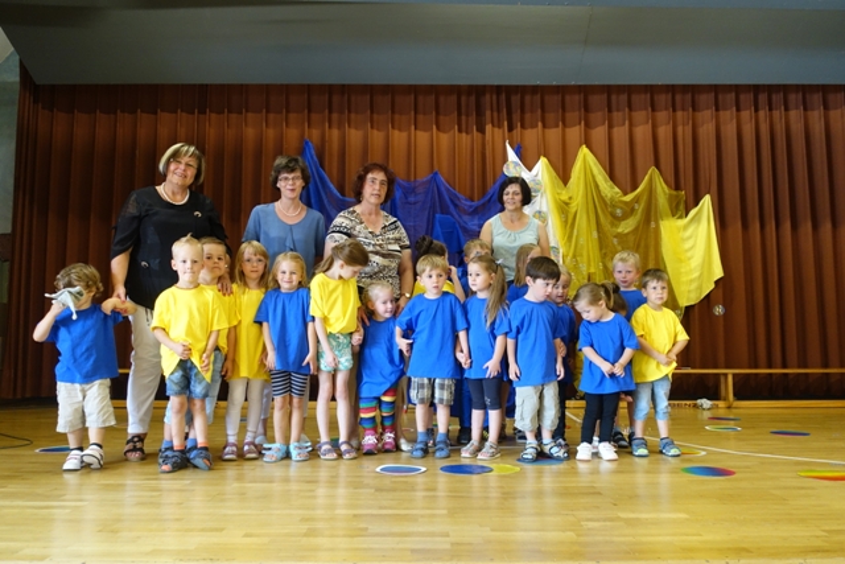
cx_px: 422
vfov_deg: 43.6
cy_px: 282
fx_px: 704
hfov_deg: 61.9
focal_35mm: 30
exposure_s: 1/40
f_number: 2.5
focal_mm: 11.12
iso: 800
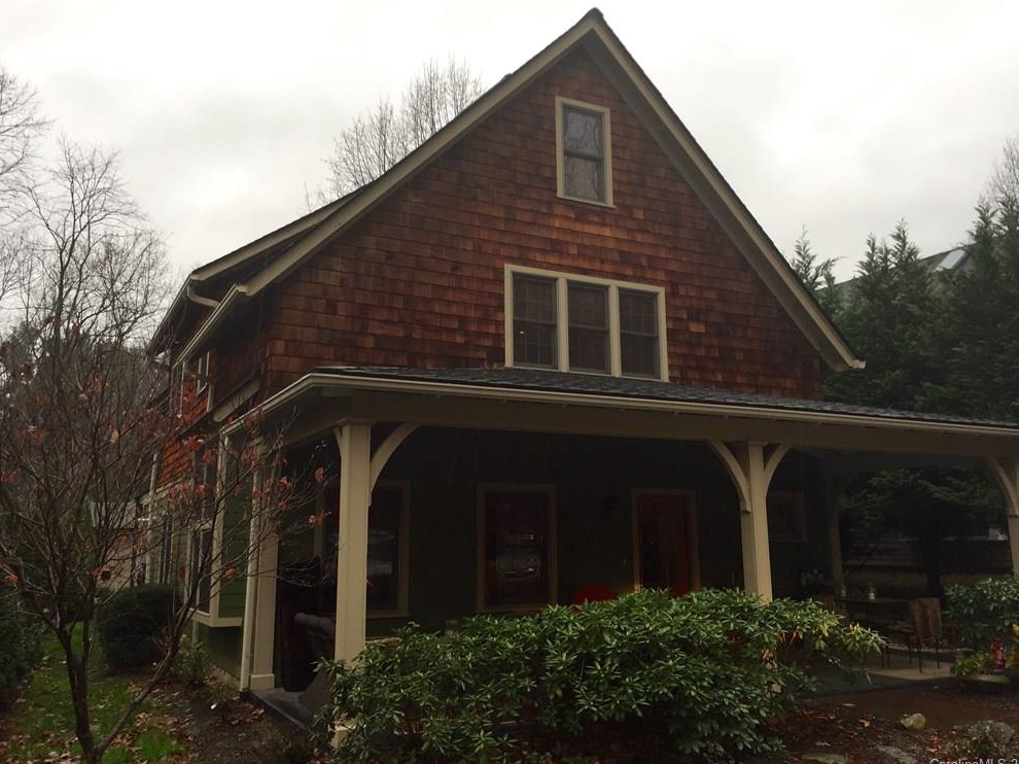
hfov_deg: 60.0
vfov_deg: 46.8
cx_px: 521
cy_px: 379
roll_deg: +0.0
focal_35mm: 30
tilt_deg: +12.0
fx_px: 883
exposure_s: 1/60
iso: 32
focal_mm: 4.15
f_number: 2.2
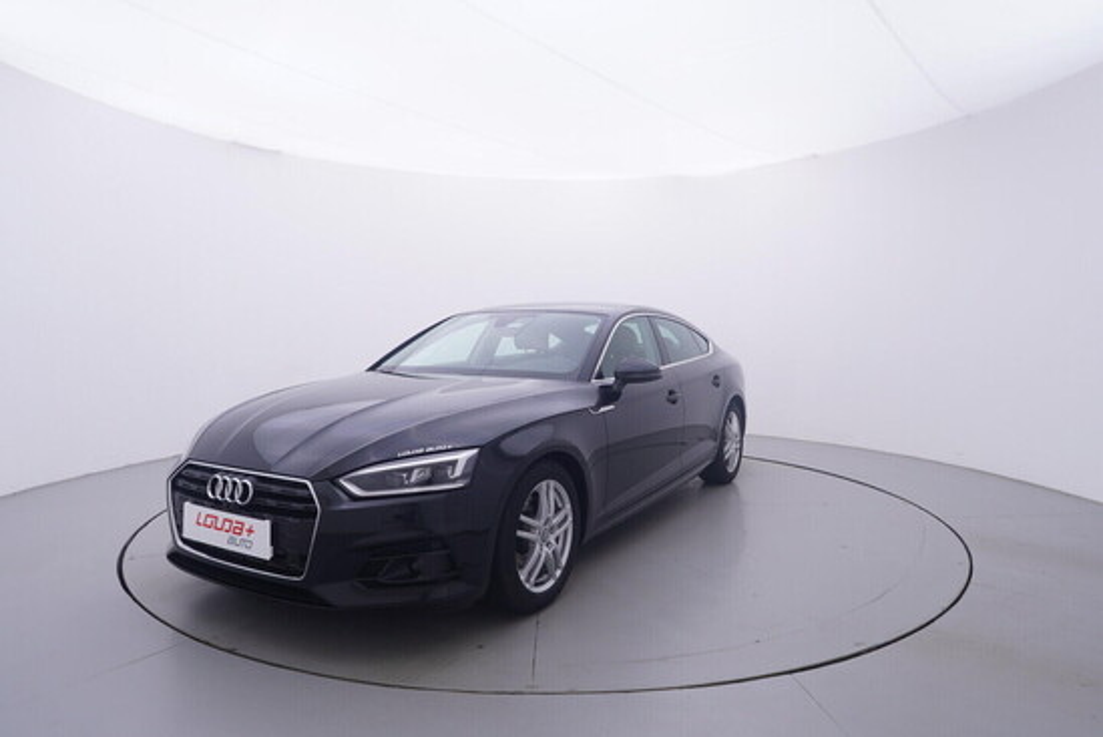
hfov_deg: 77.3
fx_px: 690
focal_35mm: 22
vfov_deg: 56.2
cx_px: 552
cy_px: 368
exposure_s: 1/80
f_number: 5
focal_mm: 15
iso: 200
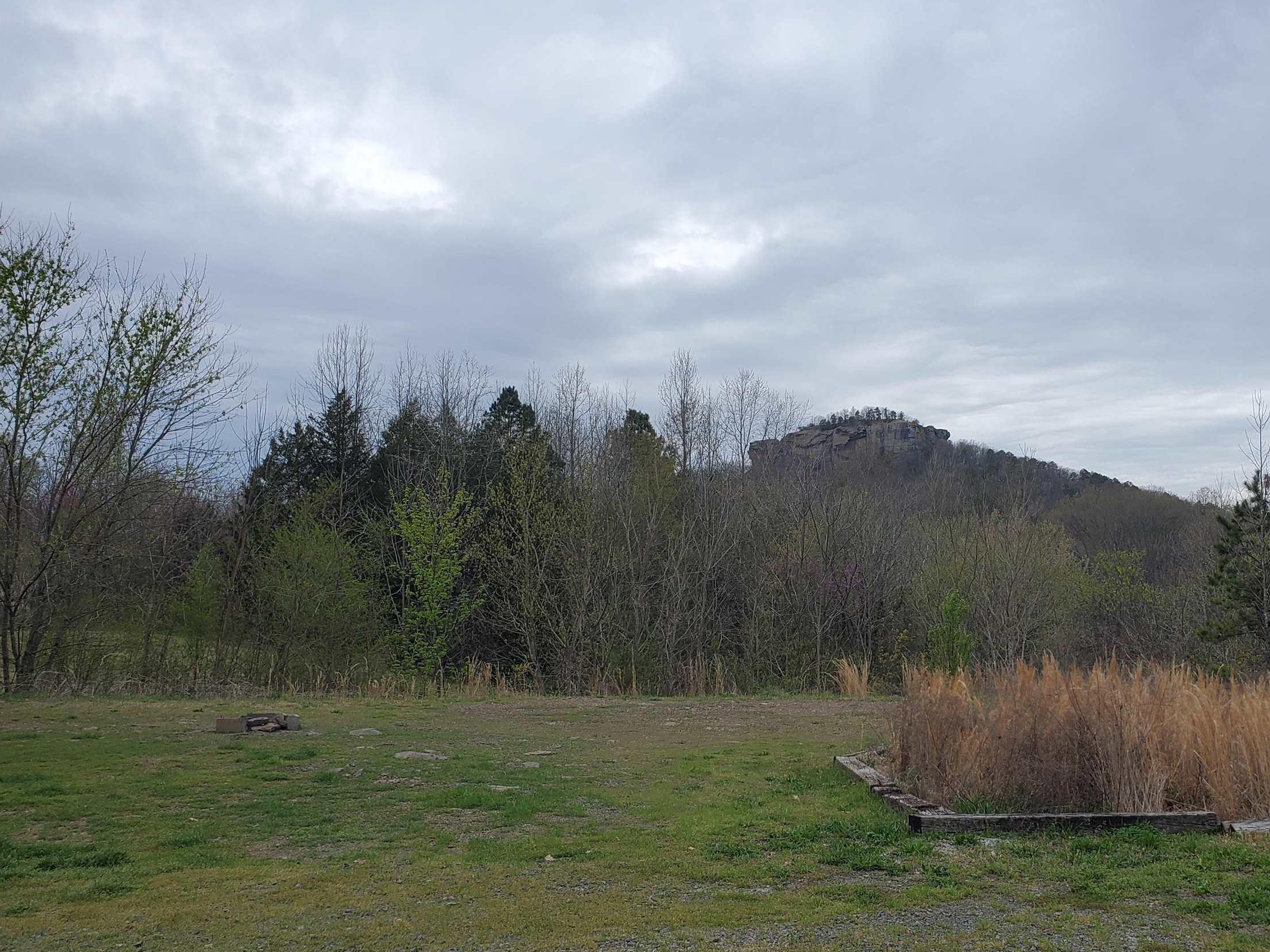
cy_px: 488
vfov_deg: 39.7
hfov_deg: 50.6
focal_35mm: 36
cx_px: 821
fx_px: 1321
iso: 50
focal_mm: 4.3
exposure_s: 1/492
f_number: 2.4
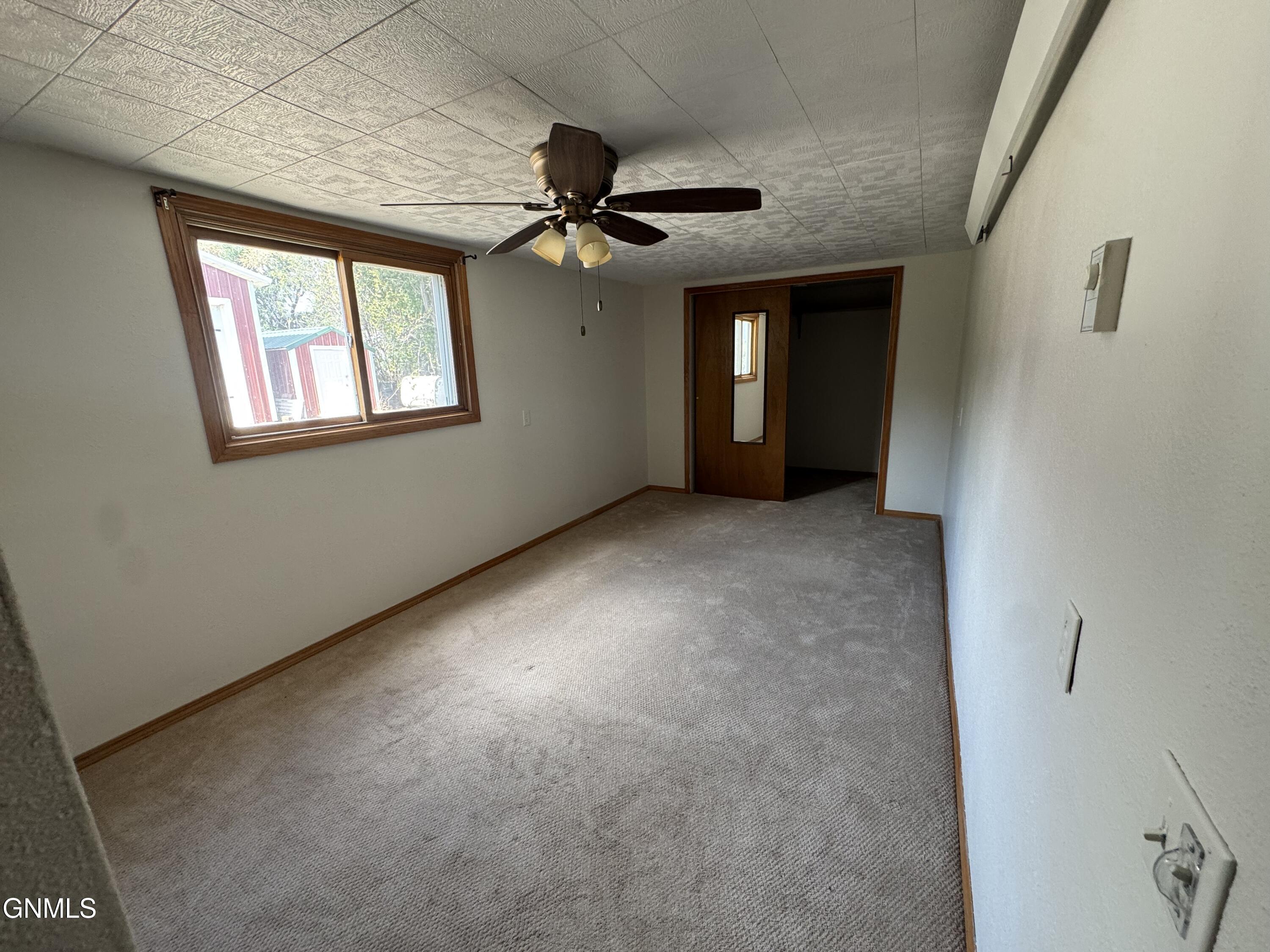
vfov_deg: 85.7
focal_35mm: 14
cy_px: 476
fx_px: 514
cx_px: 635
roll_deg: +2.1
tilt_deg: -12.4
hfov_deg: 102.1
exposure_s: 1/60
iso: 200
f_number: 2.2
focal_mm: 2.22
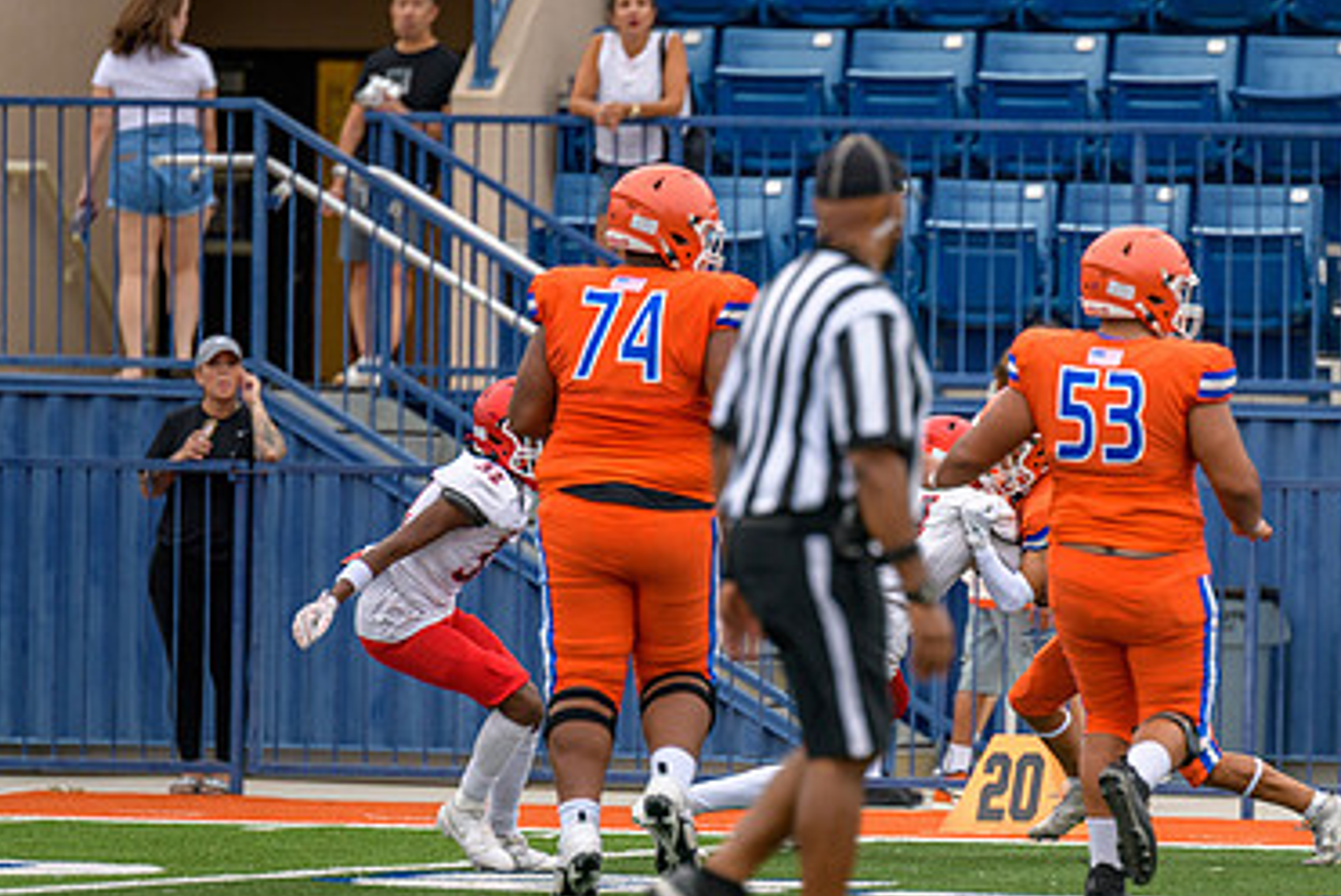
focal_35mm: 469
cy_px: 551
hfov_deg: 4.4
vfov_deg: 2.9
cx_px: 954
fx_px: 17483
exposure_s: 1/500
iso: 160
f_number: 2.8
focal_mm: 300
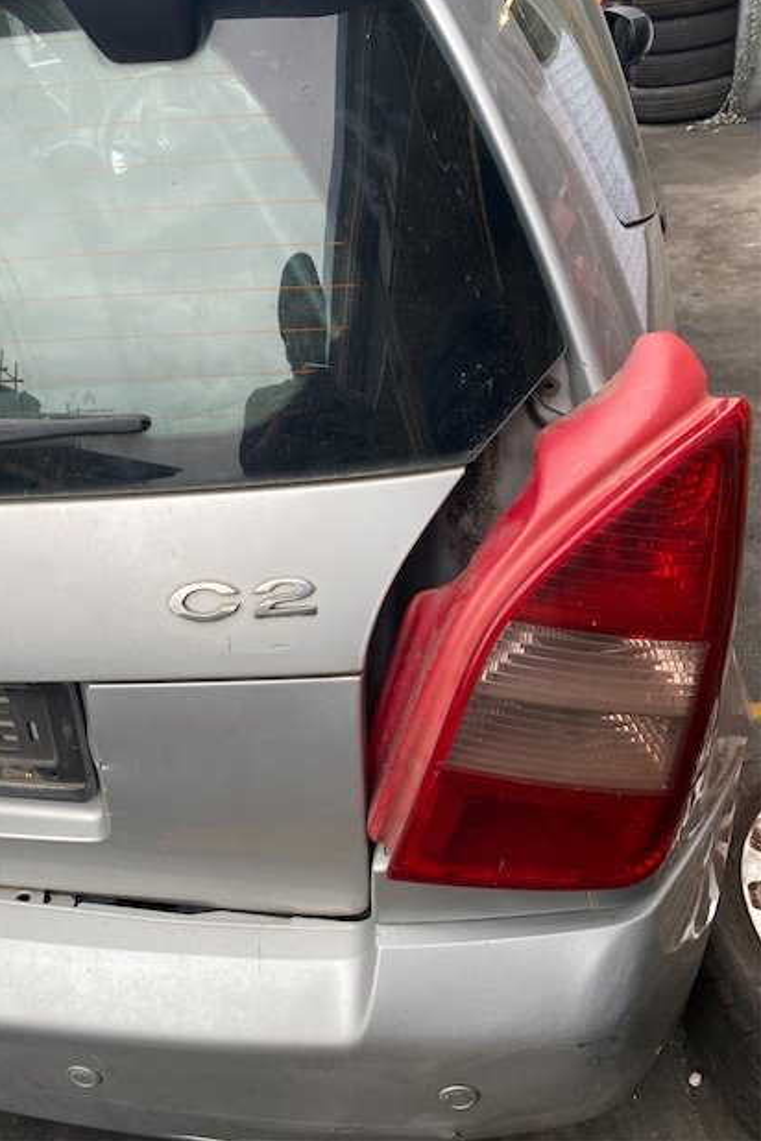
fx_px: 888
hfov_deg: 46.2
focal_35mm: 28
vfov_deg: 65.5
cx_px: 320
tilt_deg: -32.5
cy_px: 552
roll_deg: +10.9
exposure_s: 1/122
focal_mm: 4.25
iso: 32
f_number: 1.8
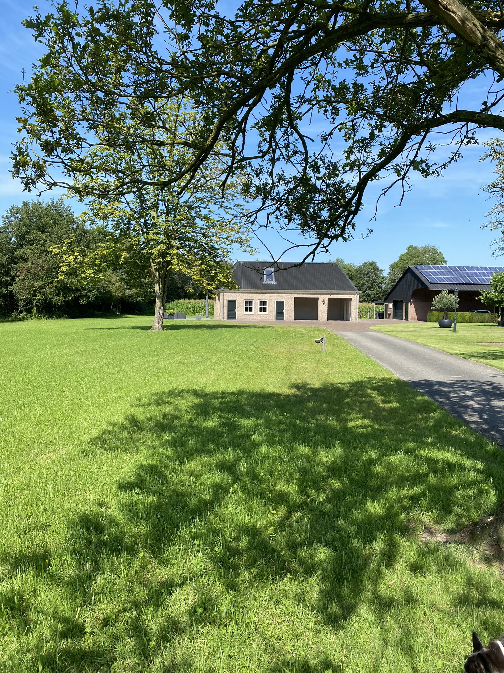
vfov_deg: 67.3
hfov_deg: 53.1
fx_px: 505
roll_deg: -0.6
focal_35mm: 26
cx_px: 252
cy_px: 336
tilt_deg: -3.1
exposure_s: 1/1522
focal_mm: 4.25
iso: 32
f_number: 1.8
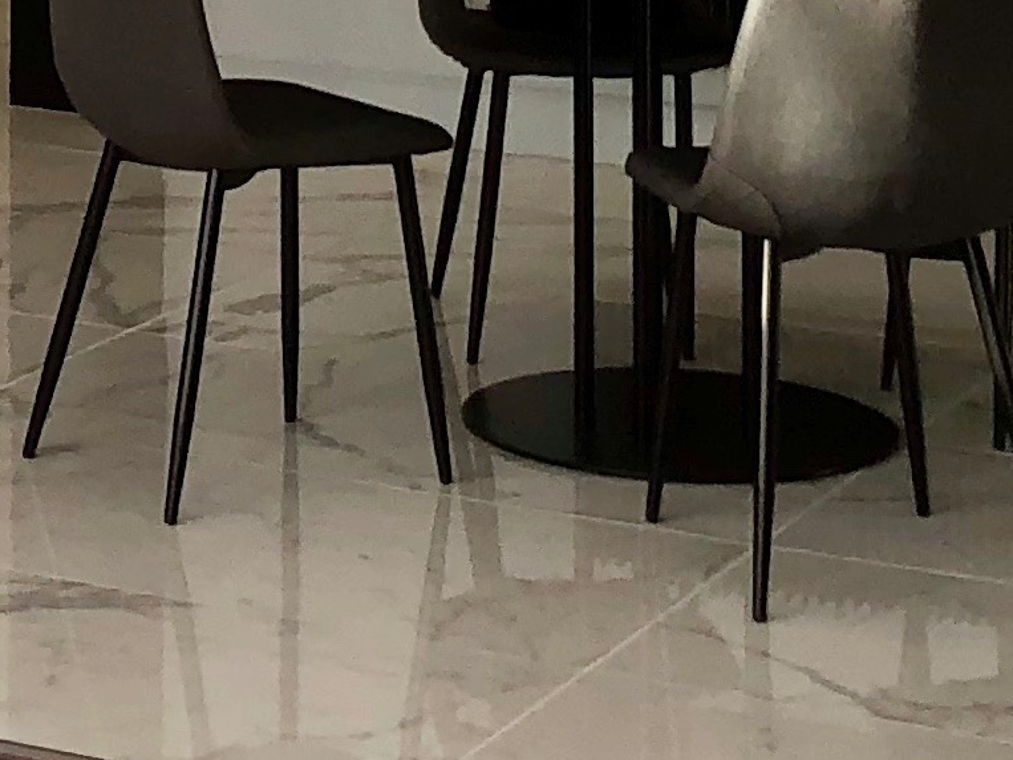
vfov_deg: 9.5
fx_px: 4330
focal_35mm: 148
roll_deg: -1.0
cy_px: -667
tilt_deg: -0.2
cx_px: -175
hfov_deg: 13.0
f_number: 1.8
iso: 64
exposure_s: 1/100
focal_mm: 4
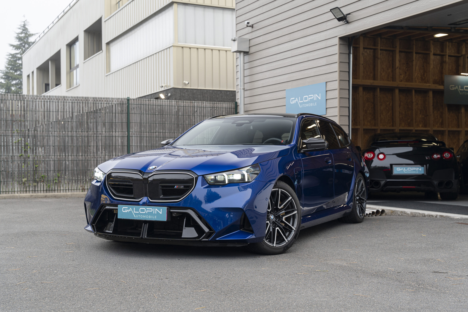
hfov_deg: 43.0
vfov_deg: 29.4
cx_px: 234
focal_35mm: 46
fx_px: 594
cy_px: 156
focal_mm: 45.7
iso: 160
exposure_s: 1/60
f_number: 4
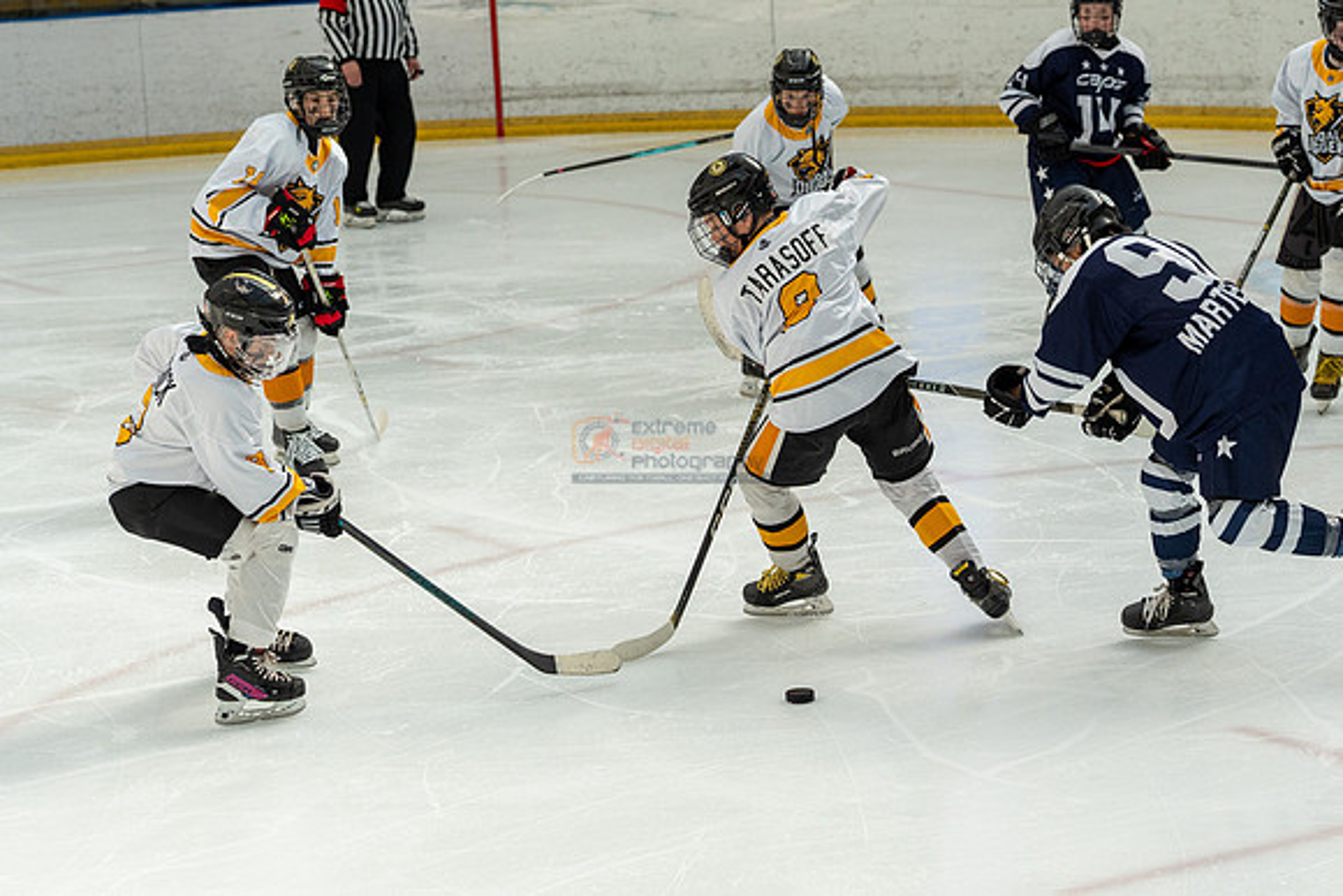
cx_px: 672
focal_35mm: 100
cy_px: 448
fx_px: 3731
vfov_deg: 13.7
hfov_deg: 20.4
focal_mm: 67
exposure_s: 1/1600
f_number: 3.5
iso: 800
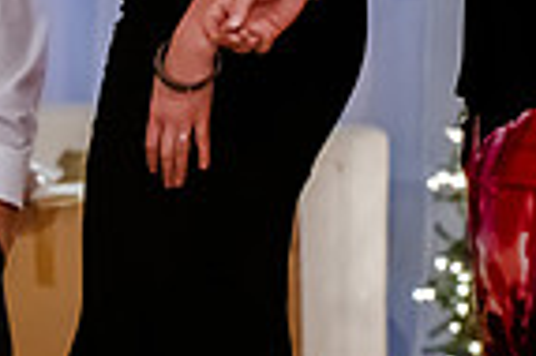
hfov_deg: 7.0
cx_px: -506
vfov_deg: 4.8
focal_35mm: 284
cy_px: -32
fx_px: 4224
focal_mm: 70
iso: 5000
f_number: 2.8
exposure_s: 1/125
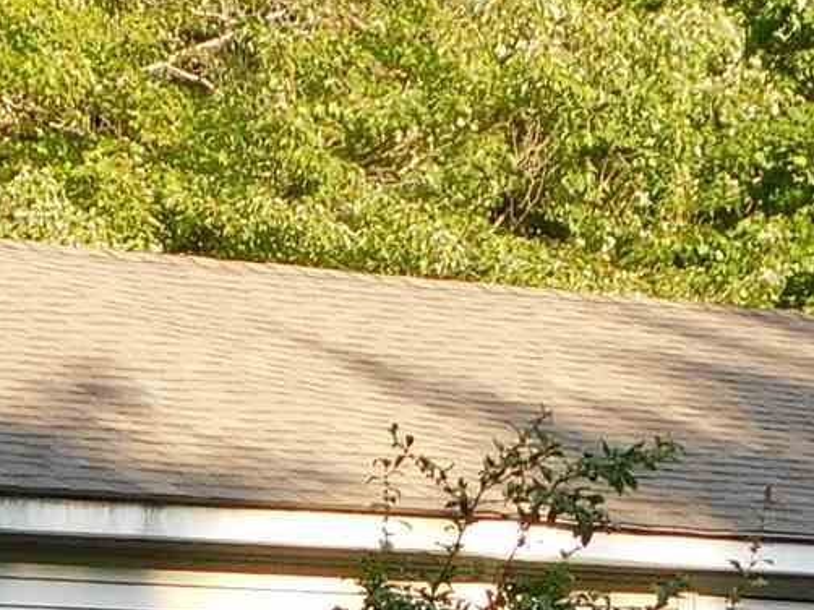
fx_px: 5758
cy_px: 925
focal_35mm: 245
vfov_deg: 6.0
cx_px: 193
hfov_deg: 8.1
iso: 125
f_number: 3.6
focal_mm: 7.1
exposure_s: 1/250
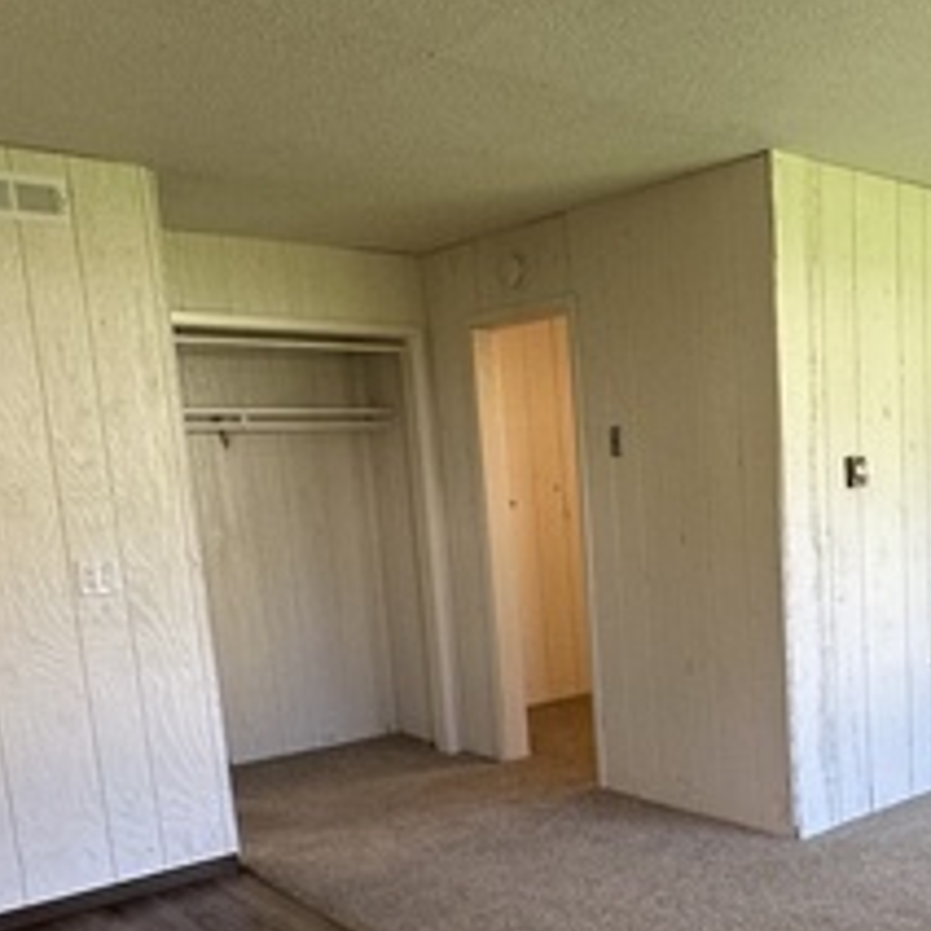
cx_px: 880
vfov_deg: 42.0
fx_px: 1187
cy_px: 650
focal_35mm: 39
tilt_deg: -8.9
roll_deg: +2.2
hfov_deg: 39.0
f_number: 2.2
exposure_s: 1/120
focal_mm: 2.22
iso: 125
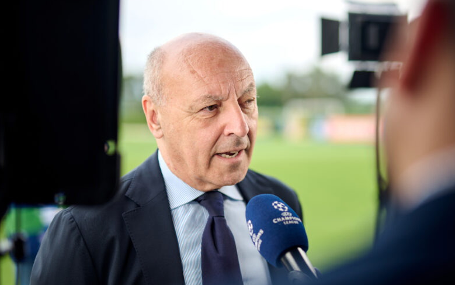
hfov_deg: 30.6
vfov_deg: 19.4
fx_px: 831
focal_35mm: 67
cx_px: 256
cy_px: 172
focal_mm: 50
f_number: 1.4
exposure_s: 1/800
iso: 64
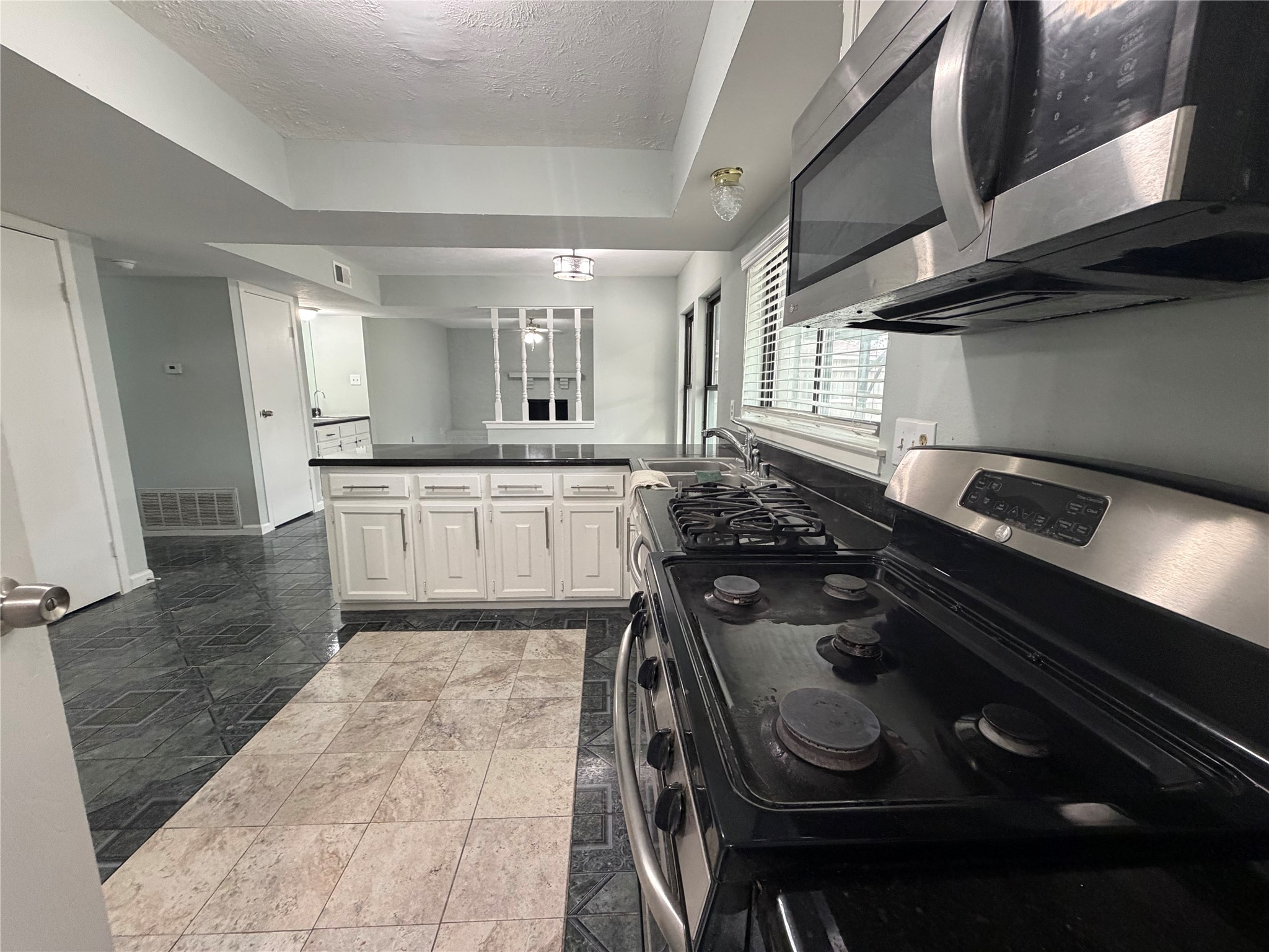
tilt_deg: -10.0
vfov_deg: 85.7
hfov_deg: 102.1
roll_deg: -0.2
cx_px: 634
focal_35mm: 14
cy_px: 476
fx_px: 513
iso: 320
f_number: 2.2
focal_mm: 2.22
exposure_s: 1/60
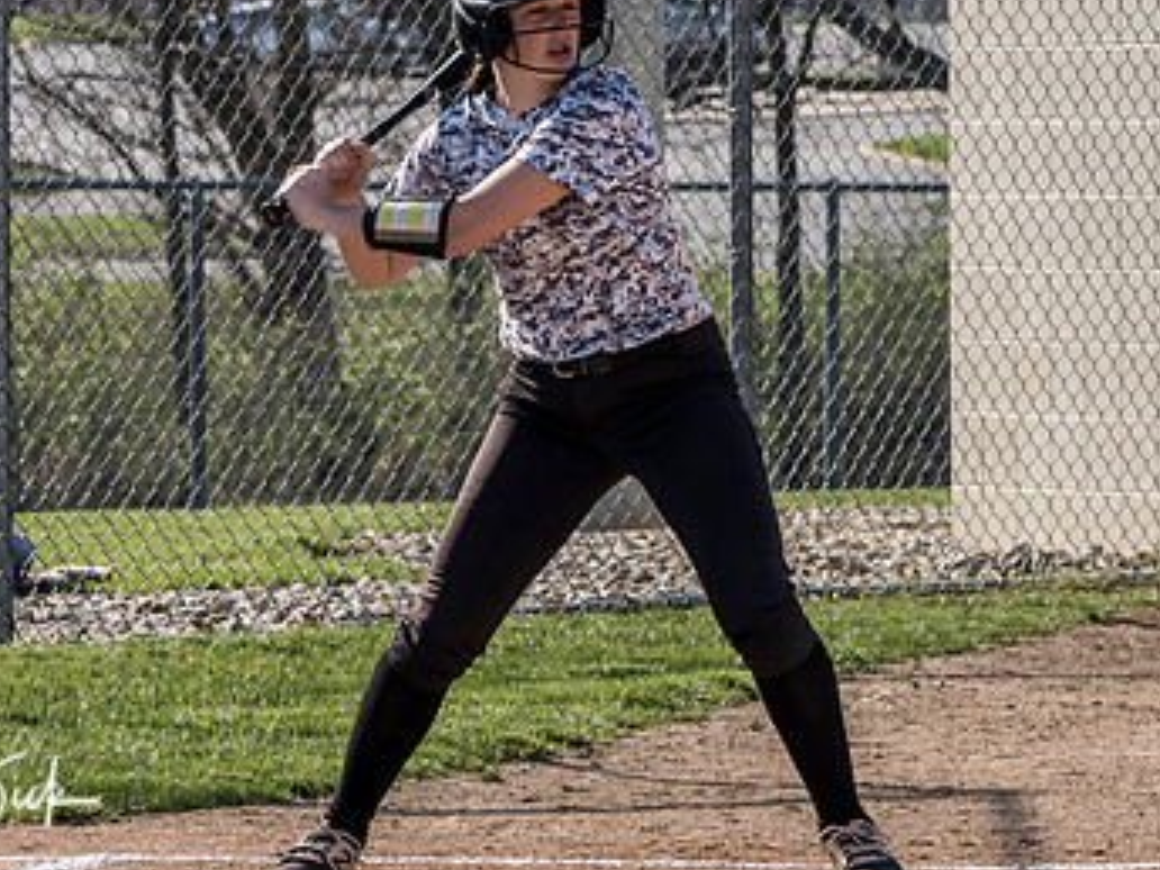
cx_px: 597
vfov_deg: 3.8
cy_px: 248
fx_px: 13103
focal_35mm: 391
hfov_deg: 5.1
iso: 400
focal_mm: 116
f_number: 6.3
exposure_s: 1/1250
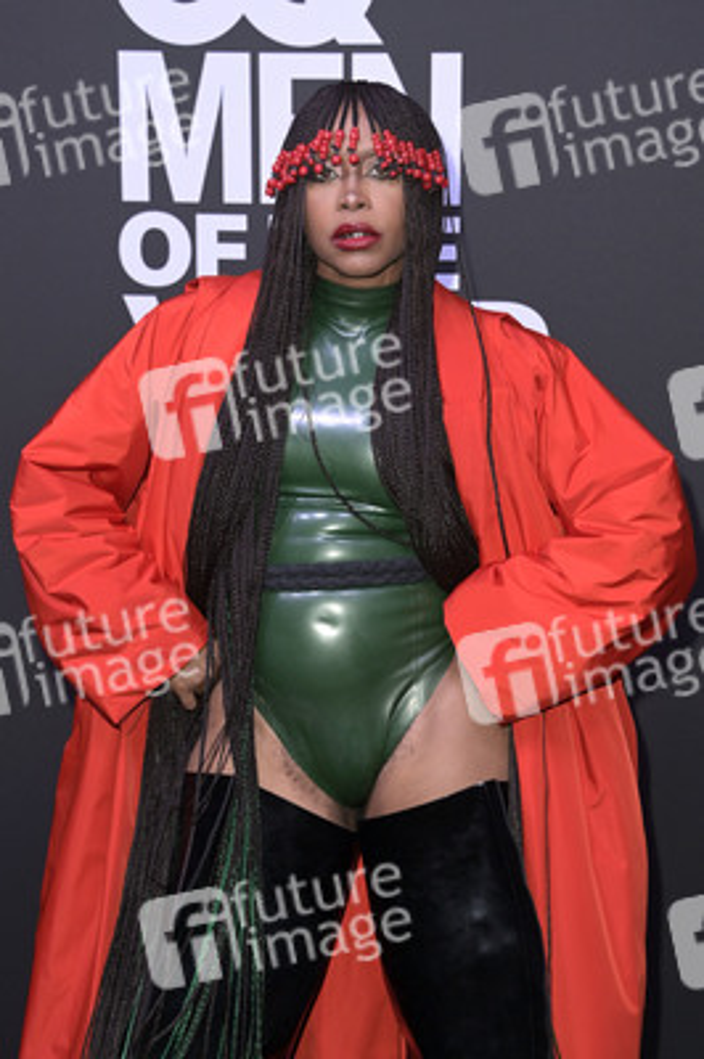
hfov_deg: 20.9
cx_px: 352
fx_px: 1910
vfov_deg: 31.0
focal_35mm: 65
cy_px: 530
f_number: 5.6
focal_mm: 65
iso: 1000
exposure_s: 1/250
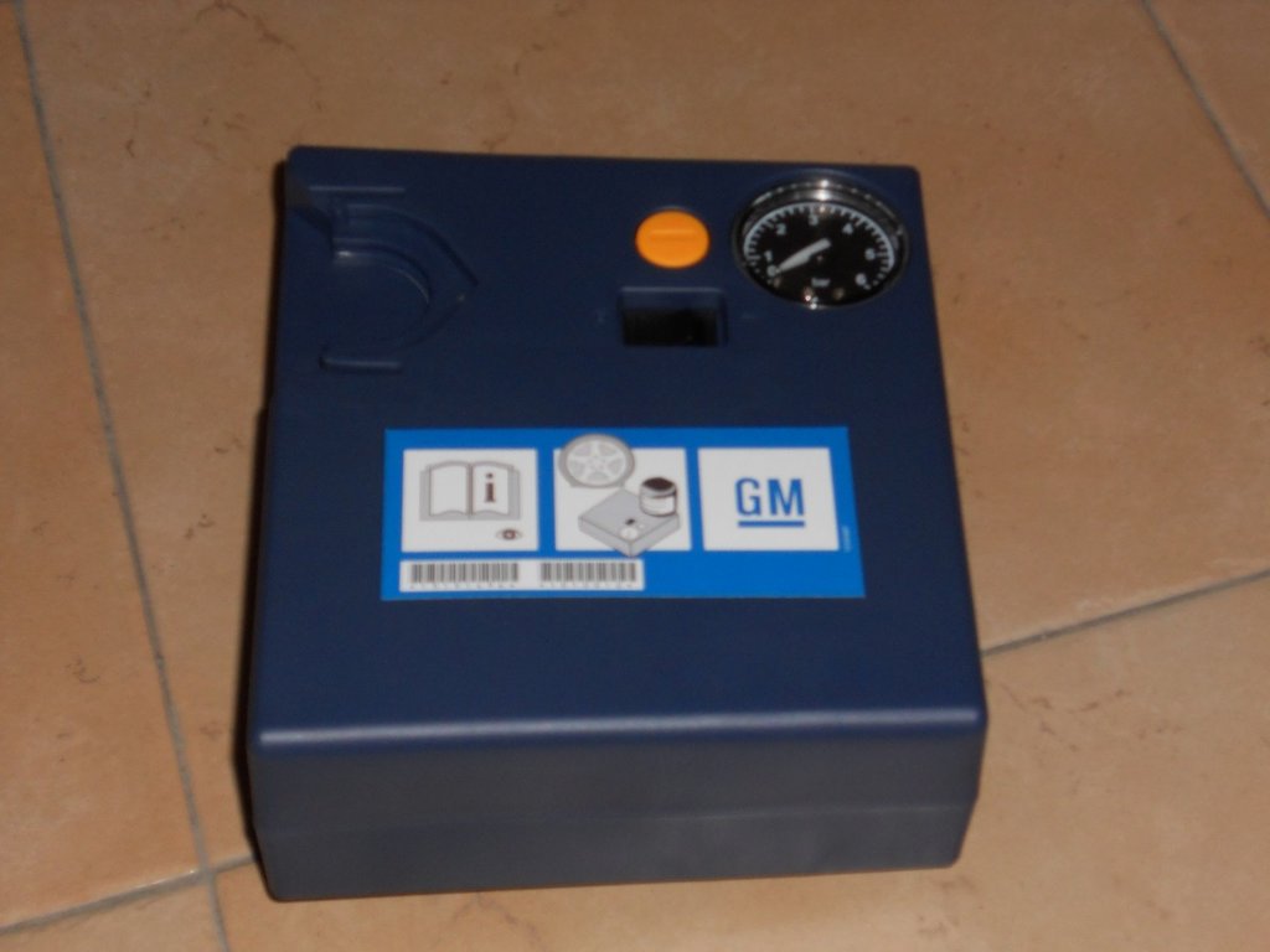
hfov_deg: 25.3
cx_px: 635
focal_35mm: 77
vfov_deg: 19.1
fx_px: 2825
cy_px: 476
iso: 200
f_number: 5.9
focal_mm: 13.9
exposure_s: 1/60
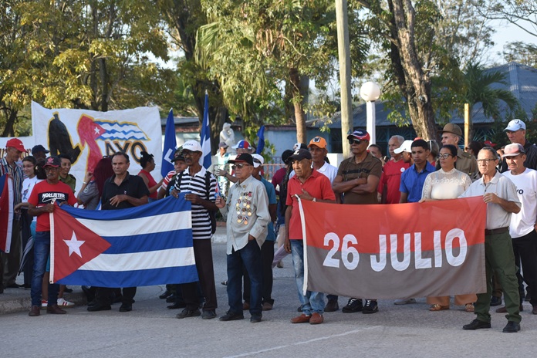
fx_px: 1566
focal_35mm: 105
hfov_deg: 19.5
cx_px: 268
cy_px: 179
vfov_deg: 13.0
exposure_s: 1/500
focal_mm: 70
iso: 360
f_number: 5.6
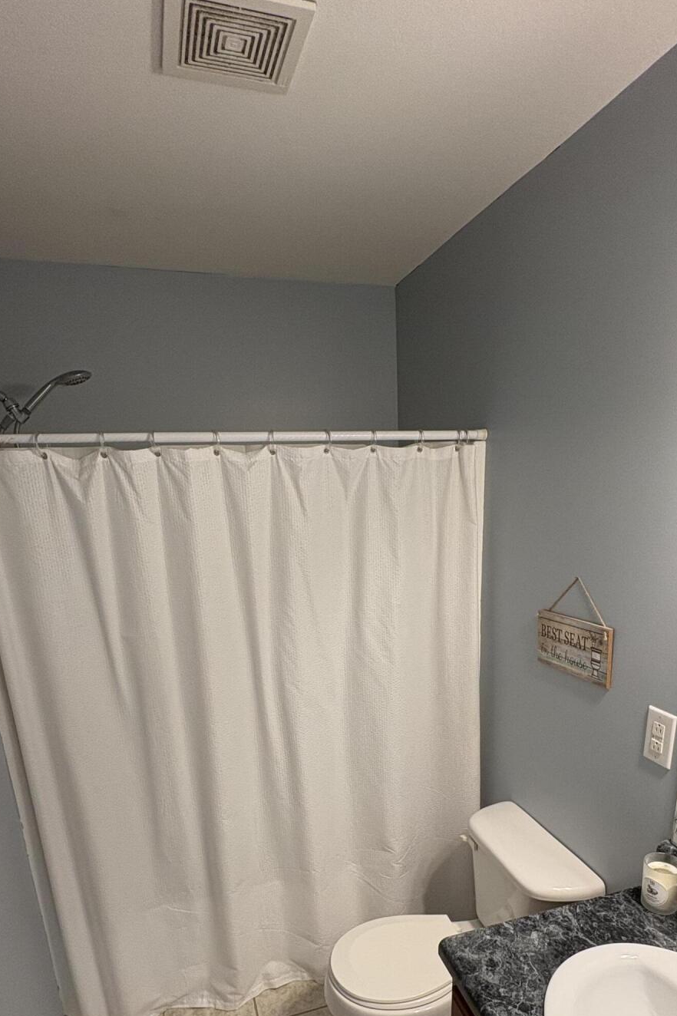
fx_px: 621
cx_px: 368
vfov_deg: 75.8
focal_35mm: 22
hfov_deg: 57.1
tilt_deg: -12.6
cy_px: 688
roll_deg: +2.5
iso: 160
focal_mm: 2.22
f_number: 2.2
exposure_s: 1/60
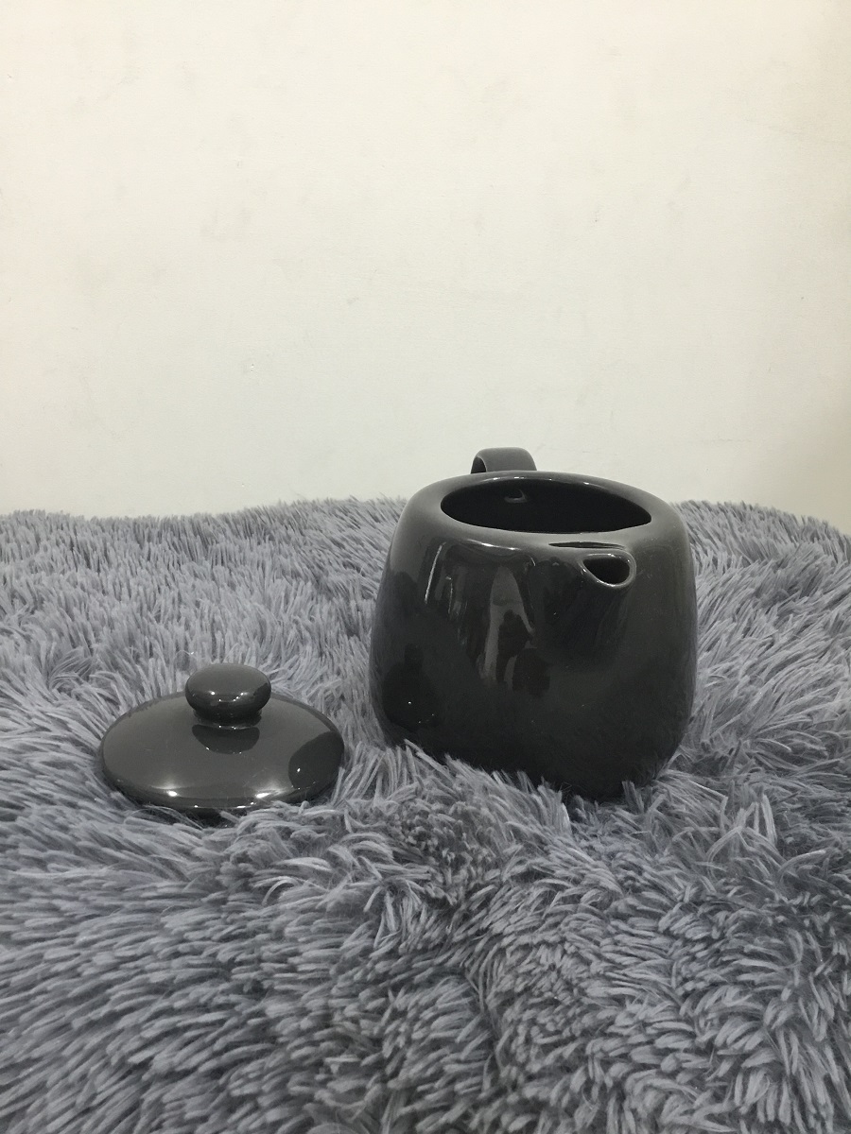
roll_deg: -0.7
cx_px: 426
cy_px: 567
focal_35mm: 31
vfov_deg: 58.4
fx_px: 1016
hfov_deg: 45.4
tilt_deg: -18.8
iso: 125
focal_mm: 3.3
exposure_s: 1/33
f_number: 2.4
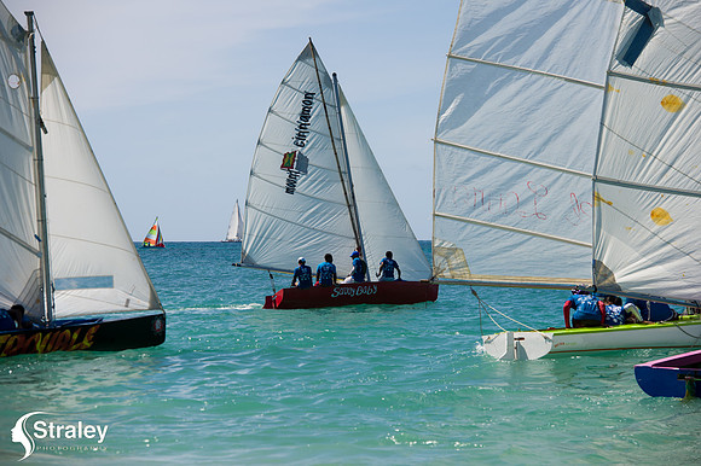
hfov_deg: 12.8
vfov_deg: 8.6
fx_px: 3114
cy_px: 233
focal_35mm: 160
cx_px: 350
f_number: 8
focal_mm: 160
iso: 100
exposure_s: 1/640
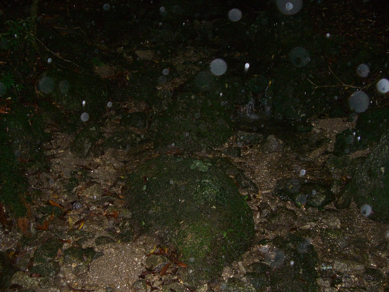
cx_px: 194
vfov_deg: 37.7
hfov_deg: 49.0
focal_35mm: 38
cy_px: 146
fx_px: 427
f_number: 2.8
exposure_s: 1/60
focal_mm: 7.9
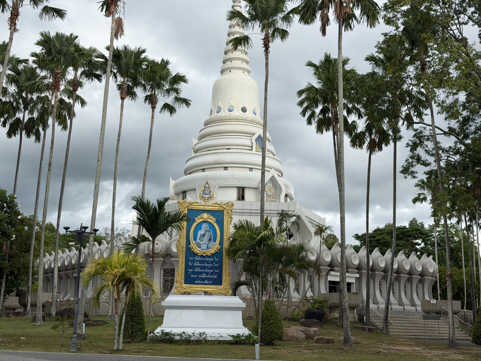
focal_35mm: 48
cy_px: 180
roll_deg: -0.1
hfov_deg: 39.7
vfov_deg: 30.3
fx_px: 667
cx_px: 240
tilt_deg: +12.3
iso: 64
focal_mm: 6.76
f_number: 1.78
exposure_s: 1/1264
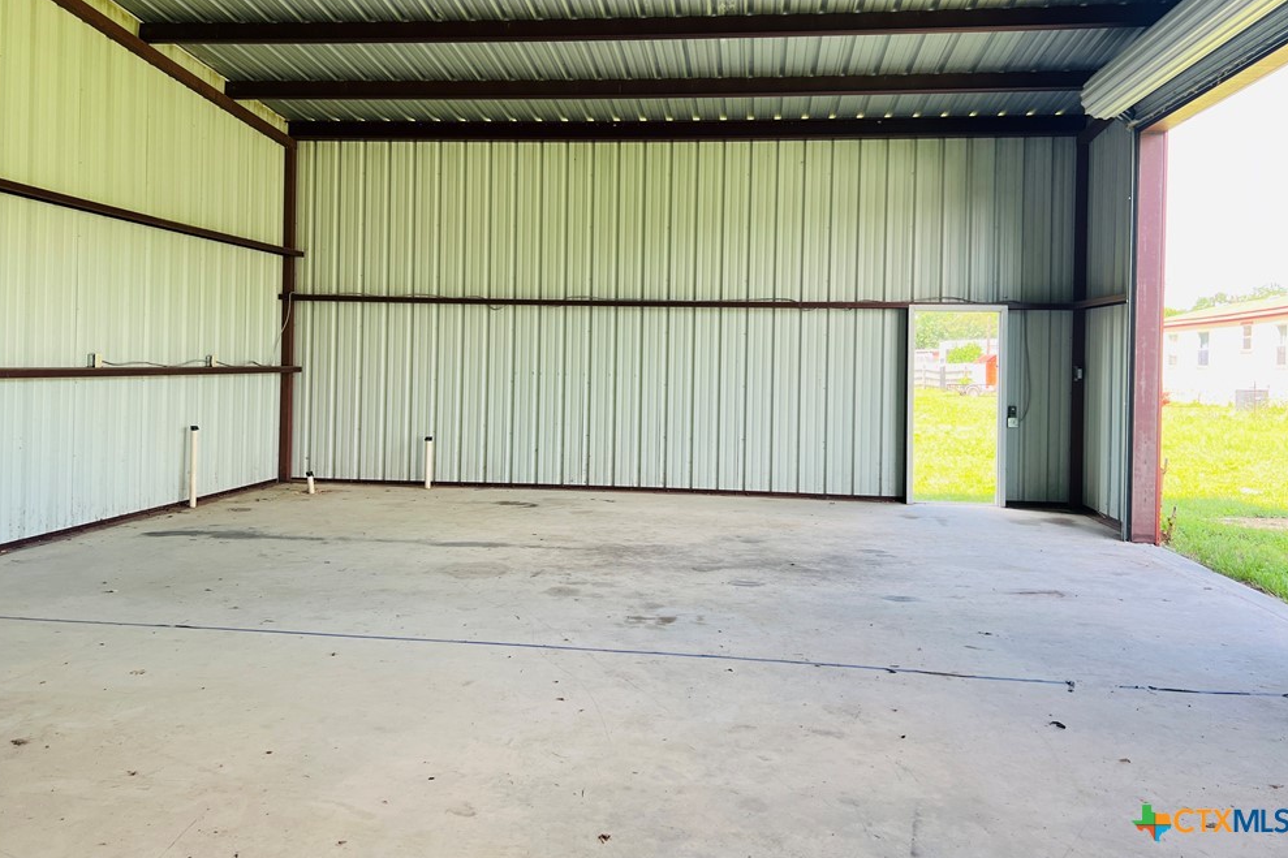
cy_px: 368
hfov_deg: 65.5
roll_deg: -1.4
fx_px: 1002
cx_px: 655
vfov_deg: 46.3
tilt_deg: +1.2
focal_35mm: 28
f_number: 1.5
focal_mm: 5.7
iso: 40
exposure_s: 1/183
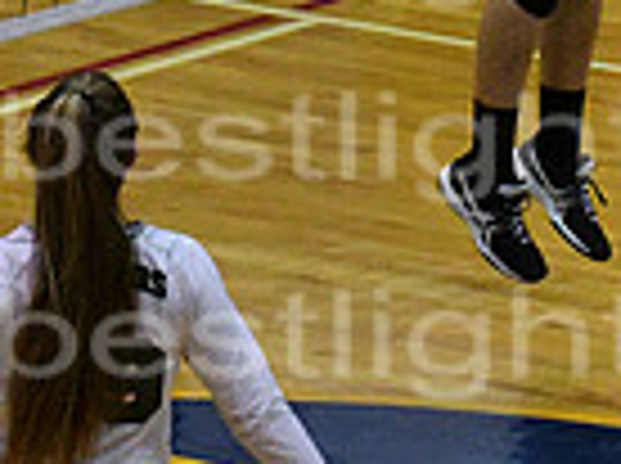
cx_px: 585
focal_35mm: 850
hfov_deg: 2.3
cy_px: -345
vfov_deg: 1.7
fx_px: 15222
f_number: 4
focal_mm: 140
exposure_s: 1/800
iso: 8000
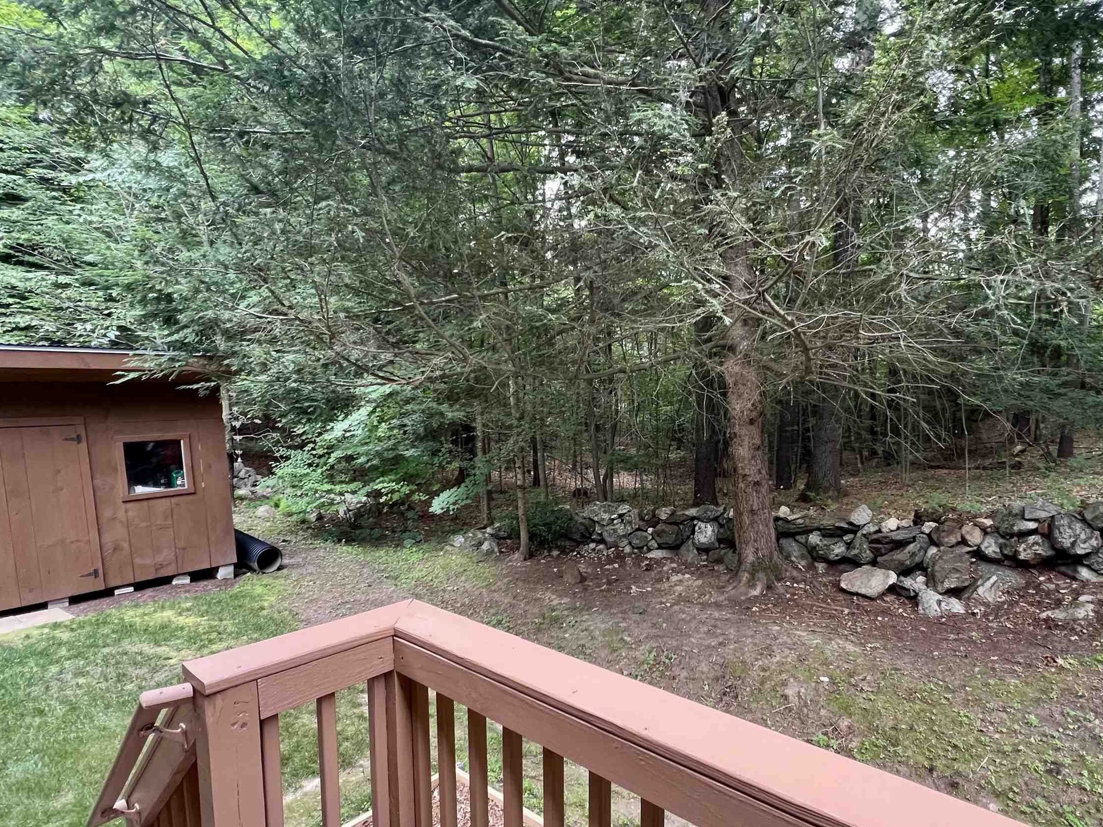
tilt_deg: -7.4
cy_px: 469
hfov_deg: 87.2
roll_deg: +1.2
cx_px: 631
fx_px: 574
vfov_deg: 71.3
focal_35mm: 18
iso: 200
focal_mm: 1.57
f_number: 1.8
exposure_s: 1/99
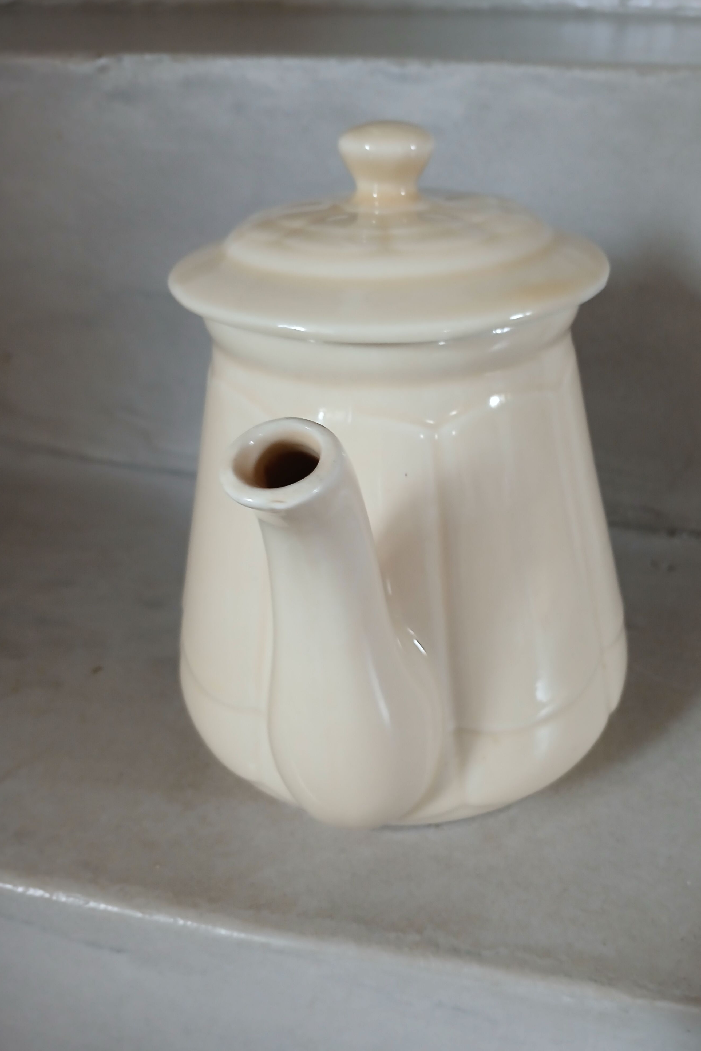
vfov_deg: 65.5
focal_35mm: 28
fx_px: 818
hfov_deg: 46.3
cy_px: 517
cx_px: 394
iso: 320
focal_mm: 3.98
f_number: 1.8
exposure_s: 1/25
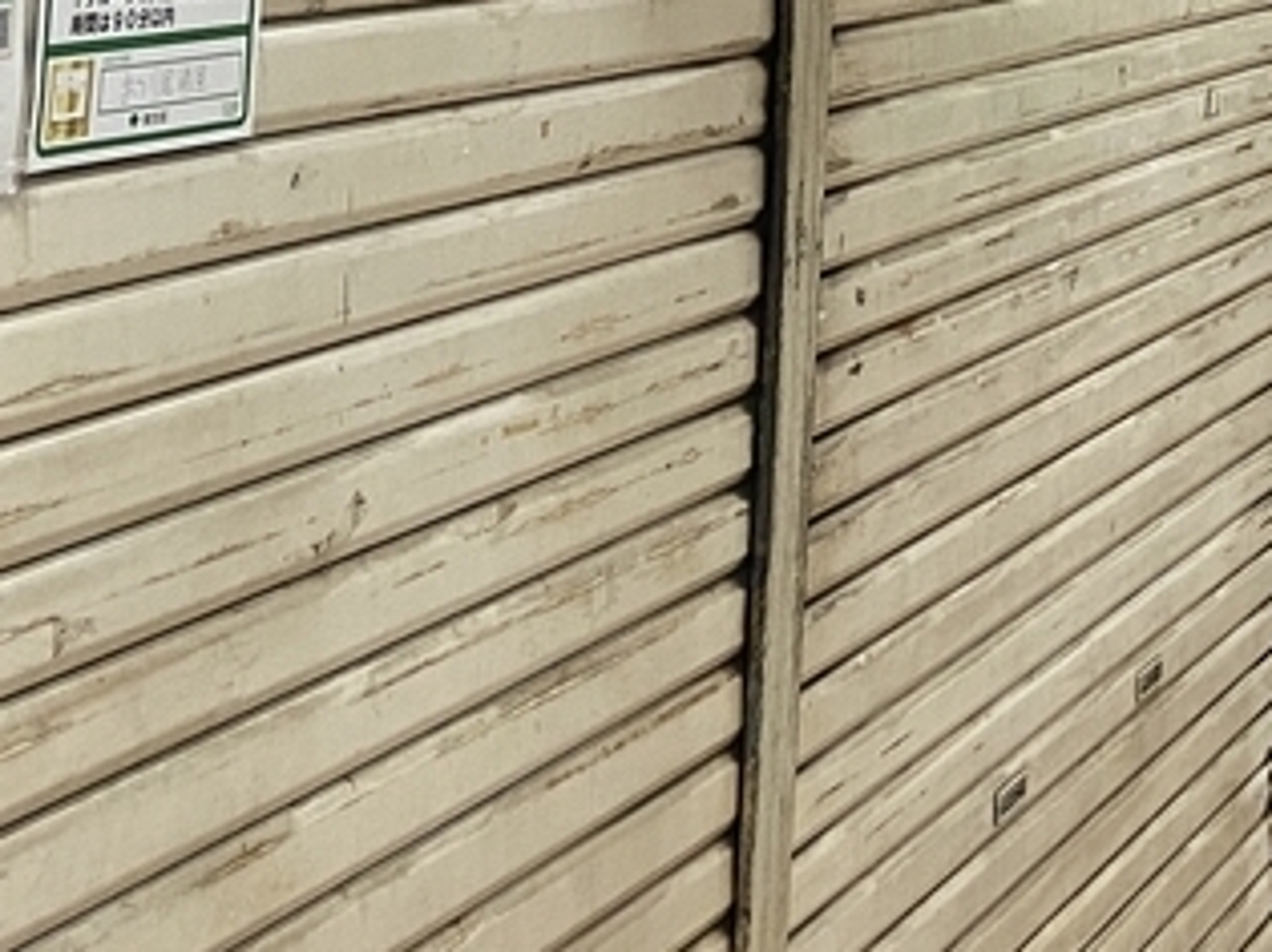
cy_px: -299
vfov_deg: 14.3
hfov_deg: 19.5
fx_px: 3636
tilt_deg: -0.2
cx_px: 1139
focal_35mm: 99
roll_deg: -3.1
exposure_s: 1/84
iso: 125
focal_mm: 4.25
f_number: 1.8
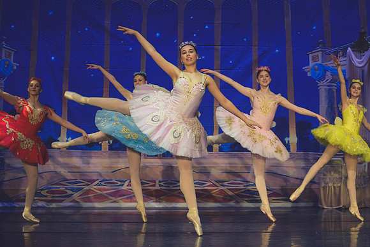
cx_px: 213
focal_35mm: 82
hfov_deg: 24.7
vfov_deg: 16.6
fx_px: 845
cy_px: 108
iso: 900
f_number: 2.8
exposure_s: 1/320
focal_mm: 70
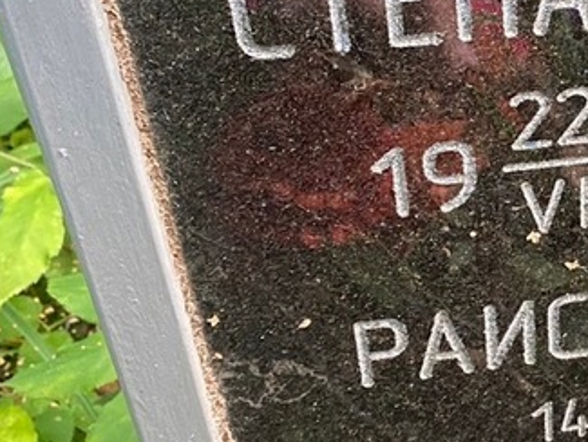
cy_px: 33
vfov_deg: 17.7
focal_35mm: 82
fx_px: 1393
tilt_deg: -36.0
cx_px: 767
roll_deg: -7.7
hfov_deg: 21.5
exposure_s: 1/96
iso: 125
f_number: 1.8
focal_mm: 4.25
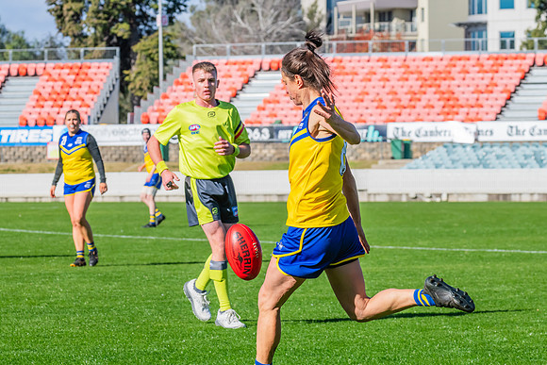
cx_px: 281
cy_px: 177
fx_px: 2680
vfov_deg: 7.8
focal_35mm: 176
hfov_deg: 11.7
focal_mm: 170
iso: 800
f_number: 13
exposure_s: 1/1250
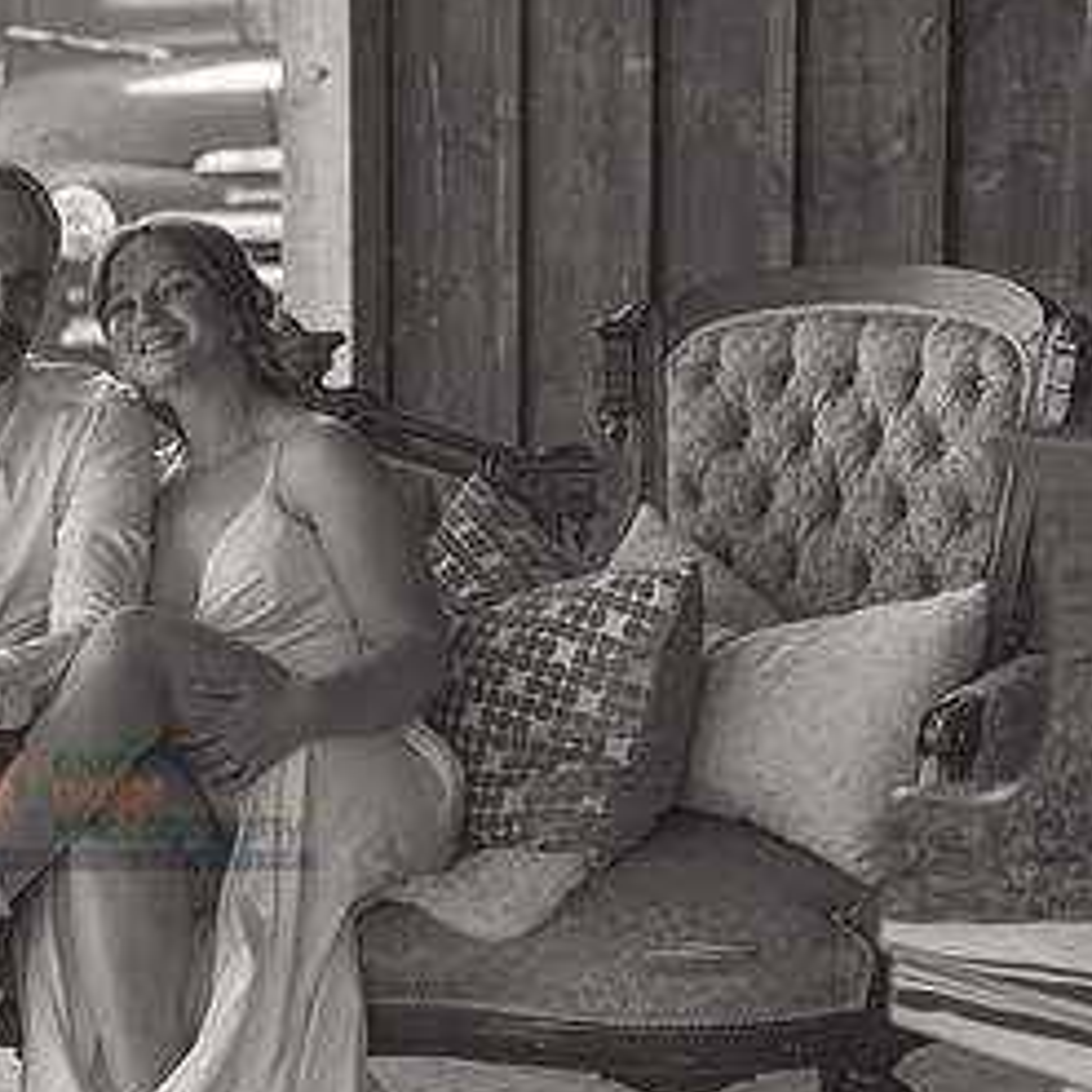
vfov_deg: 16.7
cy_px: 802
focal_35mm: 104
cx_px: 128
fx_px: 3712
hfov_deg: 16.5
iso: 400
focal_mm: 47
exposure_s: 1/1250
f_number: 2.5
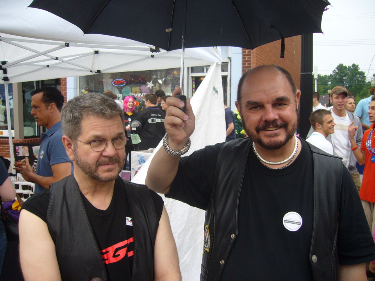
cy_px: 140
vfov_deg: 40.7
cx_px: 188
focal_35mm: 35
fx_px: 379
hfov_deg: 52.6
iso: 80
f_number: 2.8
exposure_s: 1/320
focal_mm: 5.8
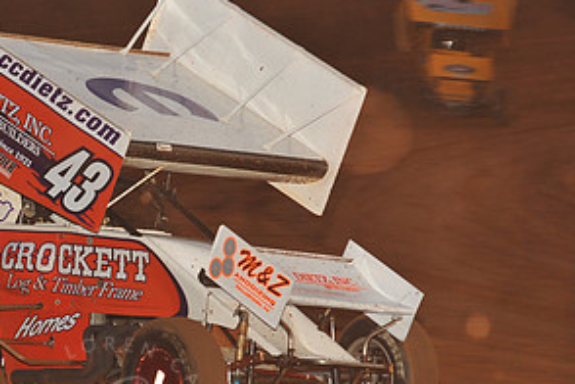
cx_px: 110
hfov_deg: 7.2
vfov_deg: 4.8
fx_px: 4568
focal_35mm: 286
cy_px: 274
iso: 800
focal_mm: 145
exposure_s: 1/320
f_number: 6.3
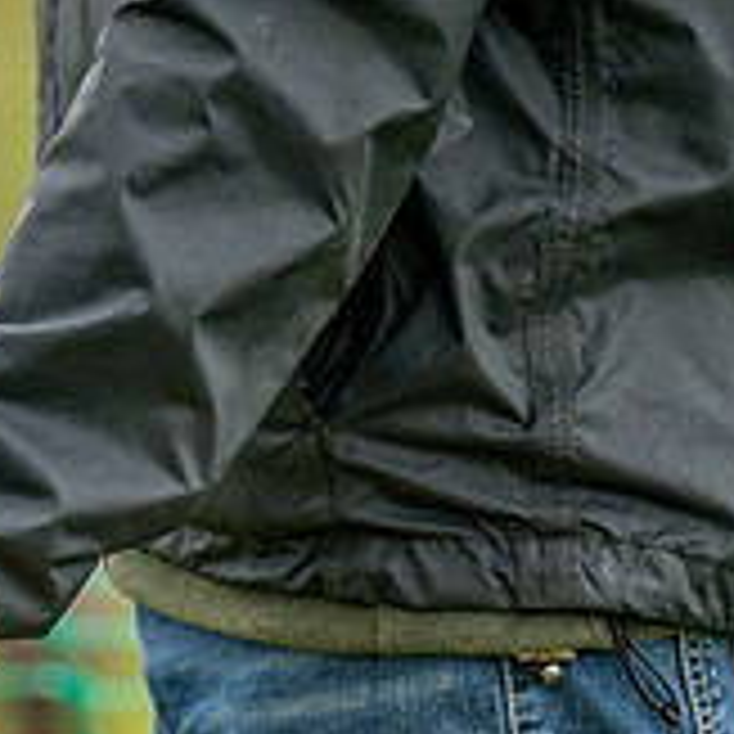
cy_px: 824
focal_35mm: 704
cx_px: -447
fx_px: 16889
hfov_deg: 2.5
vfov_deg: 2.5
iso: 400
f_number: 4
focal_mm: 200
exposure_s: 1/1600
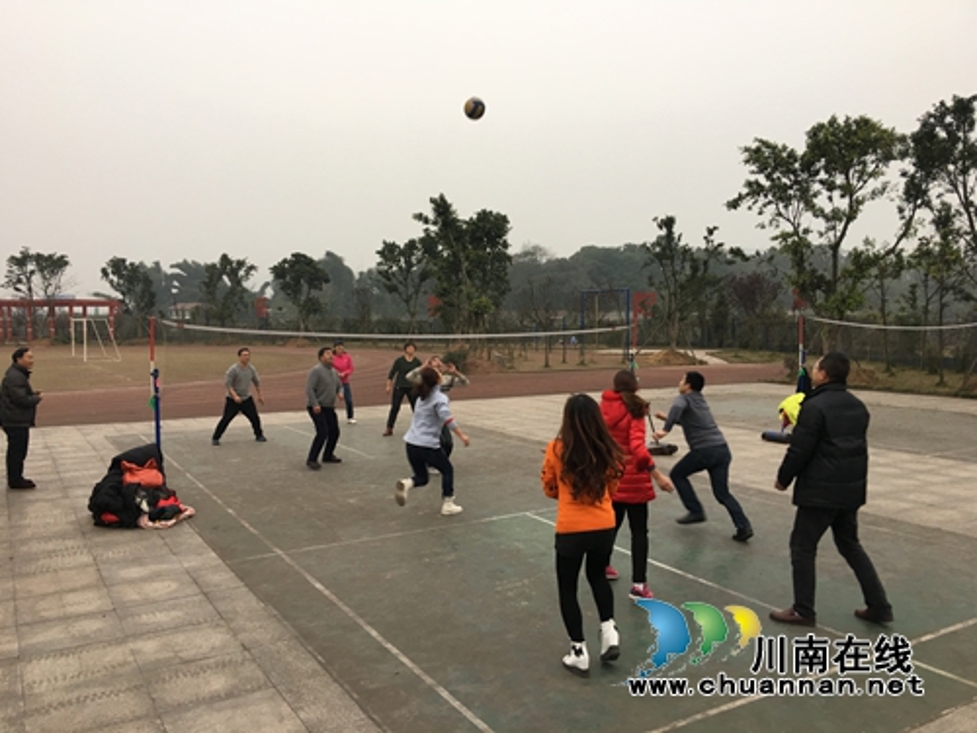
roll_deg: -0.6
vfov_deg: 48.2
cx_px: 488
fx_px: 818
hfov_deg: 61.7
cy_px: 366
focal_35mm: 29
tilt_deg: -1.8
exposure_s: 1/33
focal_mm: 4.15
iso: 25
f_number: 2.2
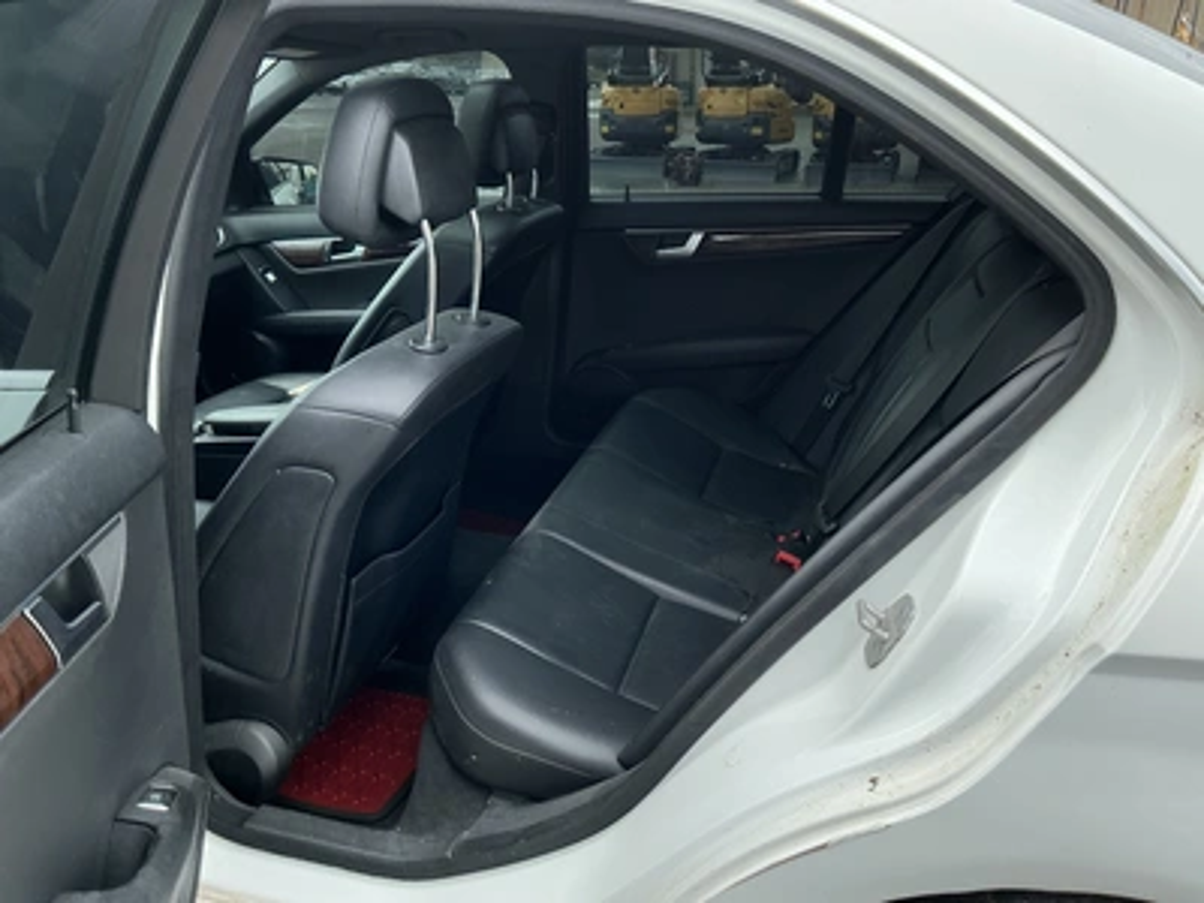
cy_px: 452
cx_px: 602
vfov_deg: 49.7
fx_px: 974
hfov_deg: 63.4
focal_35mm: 28
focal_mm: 3
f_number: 1.8
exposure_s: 1/333
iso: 25
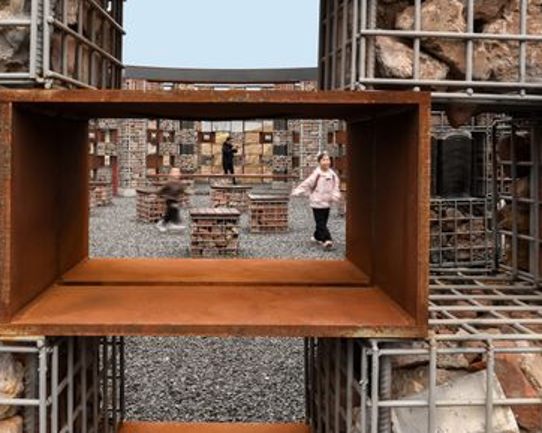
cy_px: 217
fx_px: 641
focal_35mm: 40
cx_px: 214
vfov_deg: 37.3
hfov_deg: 45.6
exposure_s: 1/15
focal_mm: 35
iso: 100
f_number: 29
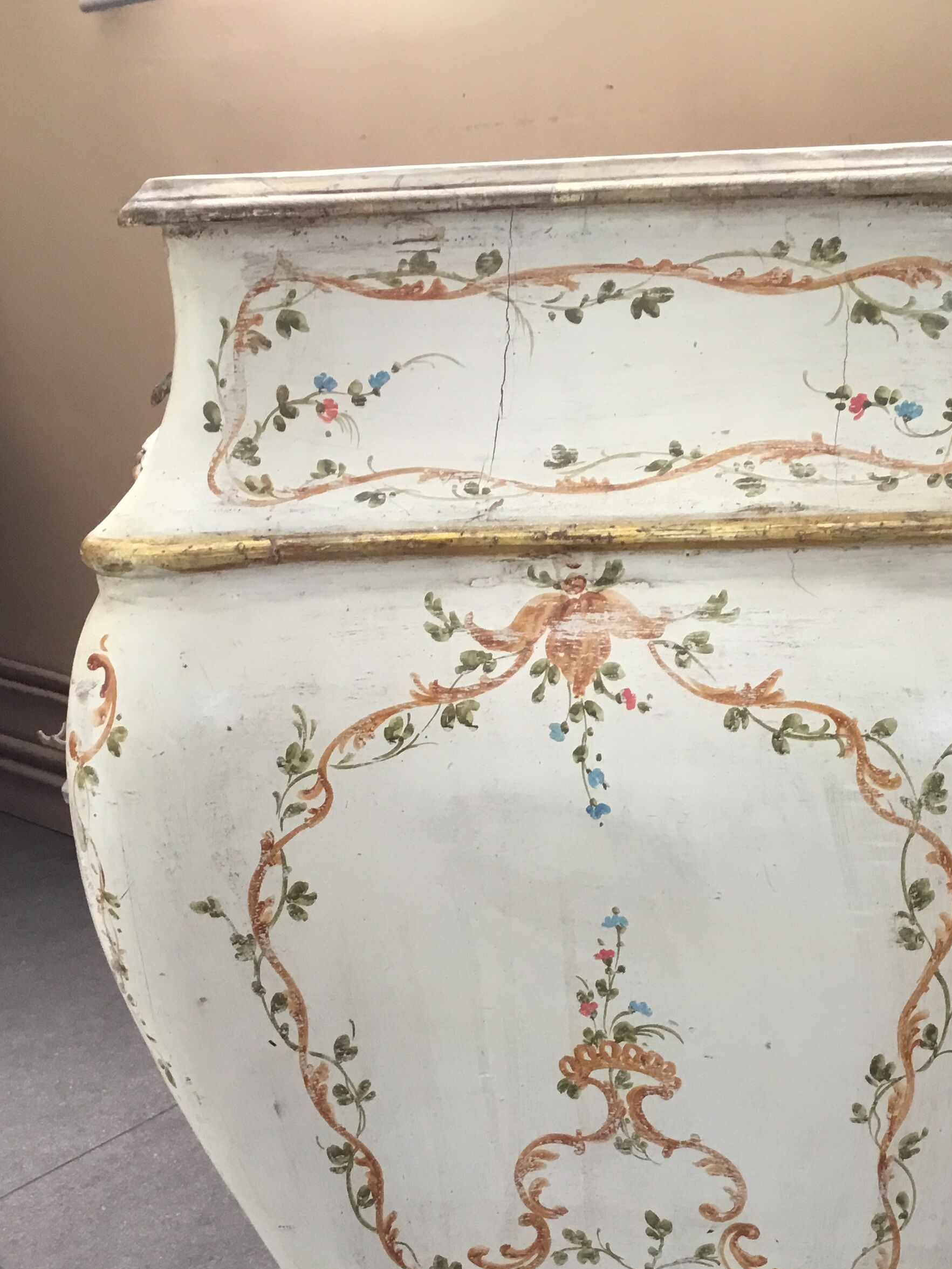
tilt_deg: -22.3
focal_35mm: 43
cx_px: 565
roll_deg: +3.7
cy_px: 871
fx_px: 1577
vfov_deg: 43.1
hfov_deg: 33.5
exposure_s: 1/33
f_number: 2.4
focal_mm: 3.3
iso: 100
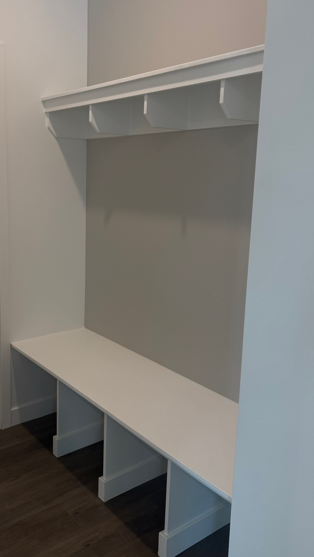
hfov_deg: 36.4
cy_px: 261
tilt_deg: -10.3
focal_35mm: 32
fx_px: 474
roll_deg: -0.9
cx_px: 110
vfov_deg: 61.0
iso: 125
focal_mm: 6.76
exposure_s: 1/120
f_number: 1.78
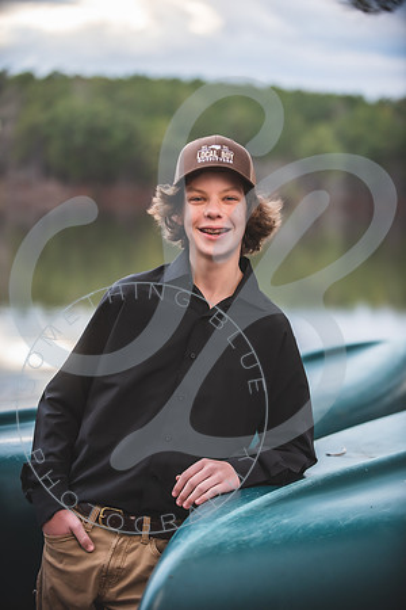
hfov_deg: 14.4
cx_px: 203
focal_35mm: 95
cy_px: 305
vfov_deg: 21.5
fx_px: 1607
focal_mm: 95
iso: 400
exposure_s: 1/400
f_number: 2.8
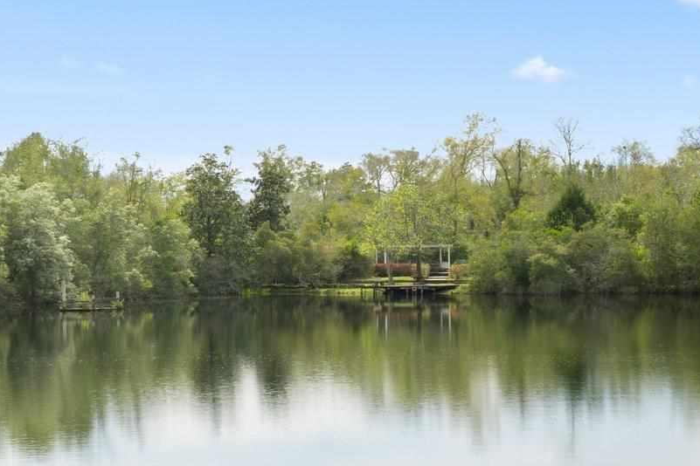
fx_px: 1342
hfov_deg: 28.6
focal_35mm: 69
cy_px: 301
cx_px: 558
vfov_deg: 19.7
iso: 100
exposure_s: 1/125
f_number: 9
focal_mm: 18
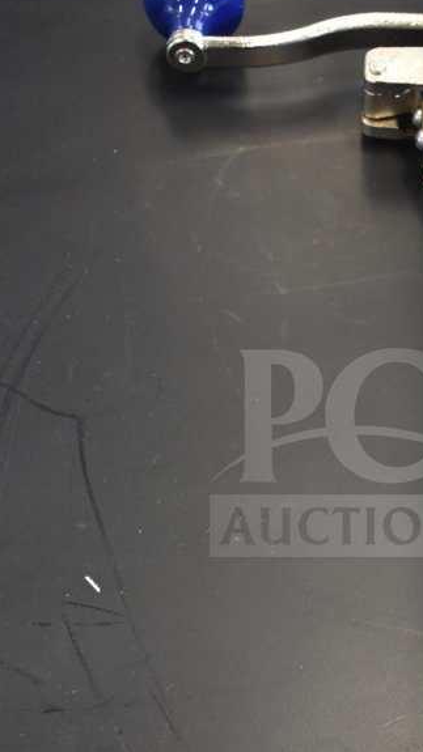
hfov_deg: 21.5
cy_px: 453
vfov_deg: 37.7
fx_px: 1098
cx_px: 356
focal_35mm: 55
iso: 1000
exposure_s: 1/40
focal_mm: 22
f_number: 3.8
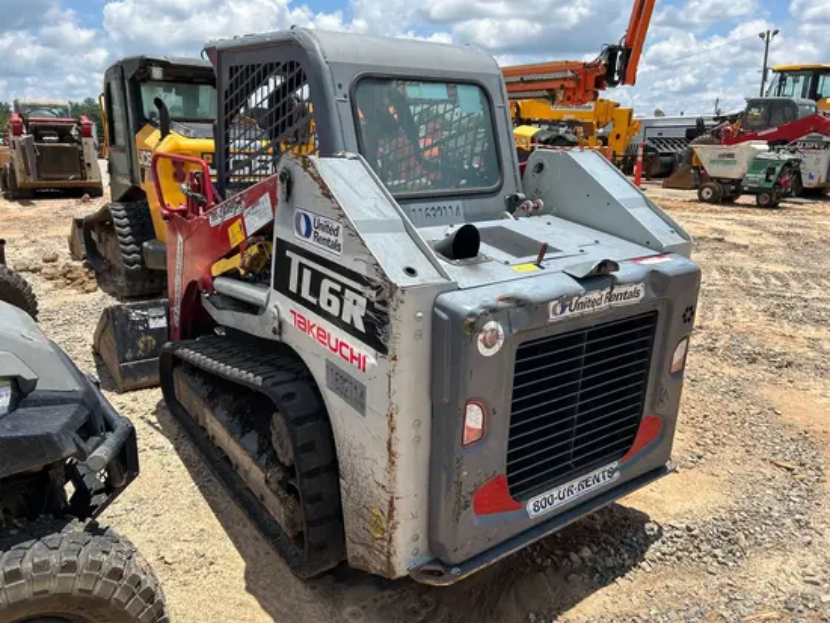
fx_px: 624
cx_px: 415
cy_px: 312
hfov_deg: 67.3
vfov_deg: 53.1
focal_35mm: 26
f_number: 1.5
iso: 50
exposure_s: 1/2994
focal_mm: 5.7
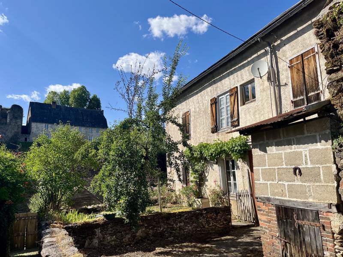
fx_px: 258
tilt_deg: +8.6
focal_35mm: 26
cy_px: 128
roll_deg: +1.2
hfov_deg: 67.3
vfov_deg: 53.1
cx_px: 172
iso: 50
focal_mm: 5.1
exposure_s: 1/3215
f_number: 1.6
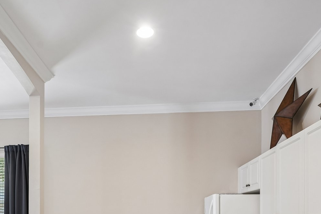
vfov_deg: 36.0
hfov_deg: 56.7
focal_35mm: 33
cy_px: 214
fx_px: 294
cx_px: 127
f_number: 8
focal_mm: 16
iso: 400
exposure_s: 1/8
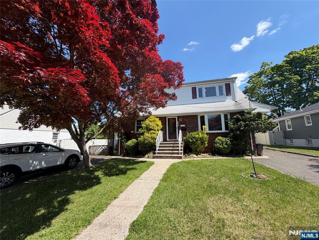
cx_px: 160
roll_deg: +1.3
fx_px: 129
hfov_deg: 102.1
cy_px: 120
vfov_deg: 85.7
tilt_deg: +9.8
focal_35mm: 14
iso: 32
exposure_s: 1/770
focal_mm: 2.22
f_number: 2.2
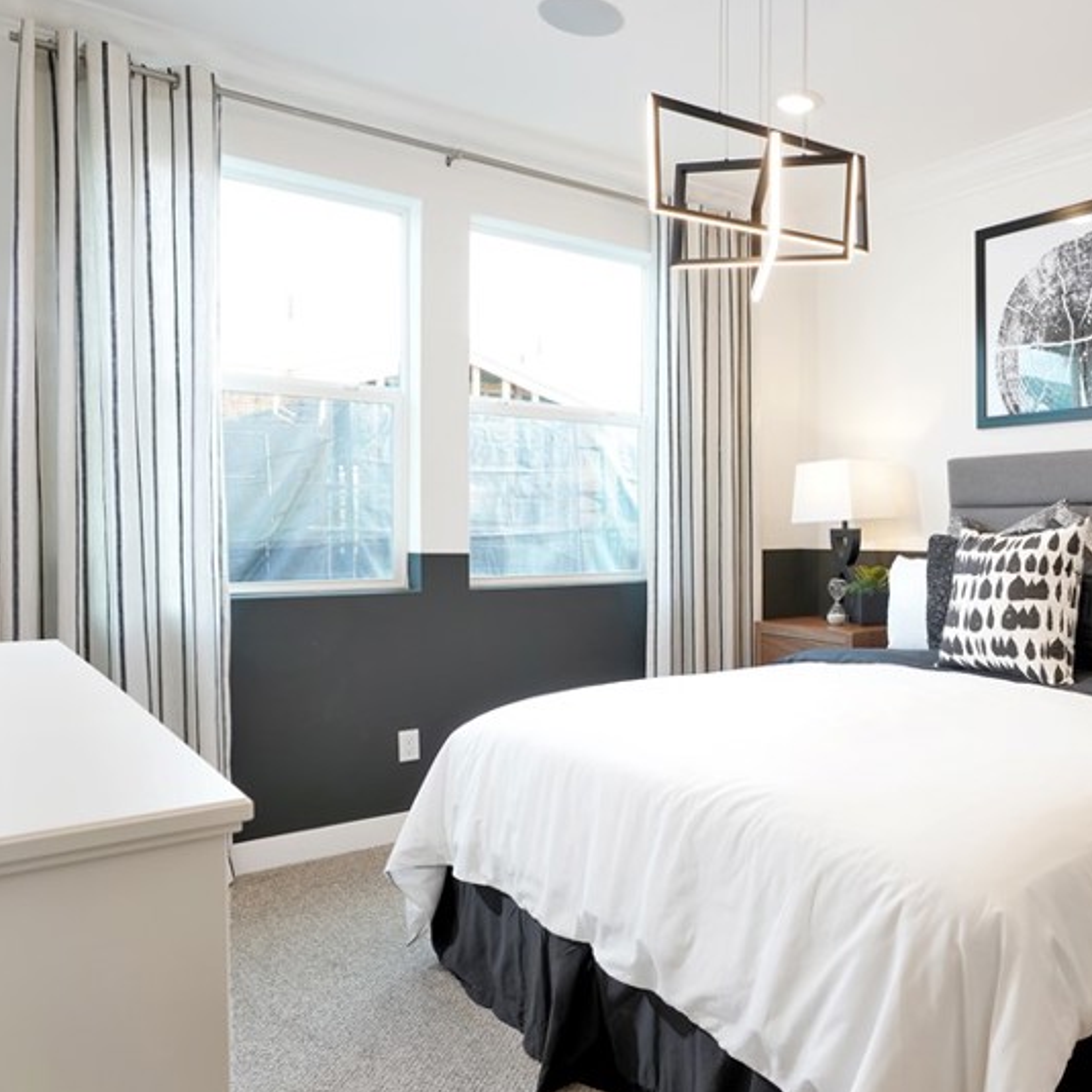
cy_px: 525
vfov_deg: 60.9
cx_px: 941
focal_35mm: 26
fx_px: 928
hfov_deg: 54.6
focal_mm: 16
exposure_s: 1/25
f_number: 7.1
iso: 400
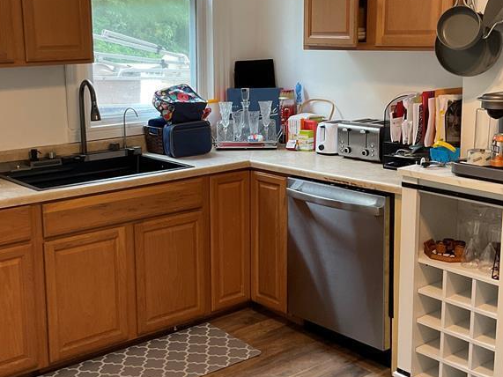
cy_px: 170
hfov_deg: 36.7
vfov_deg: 28.0
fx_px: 755
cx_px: 211
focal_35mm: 52
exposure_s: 1/60
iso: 100
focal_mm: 3
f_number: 1.8
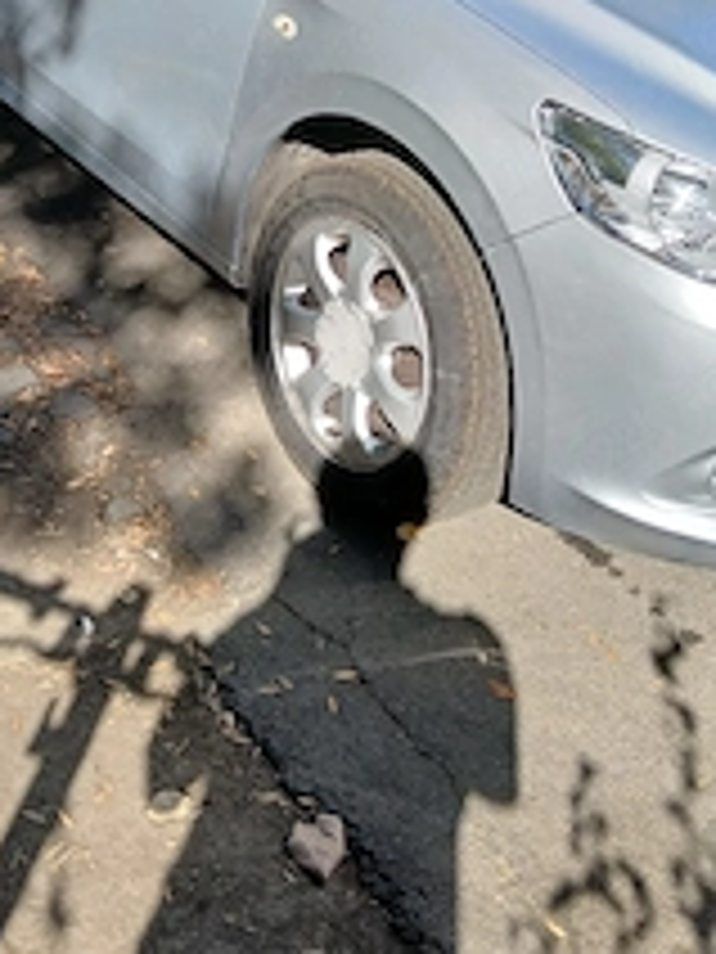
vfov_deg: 37.4
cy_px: 176
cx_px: 329
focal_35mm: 49
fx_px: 1351
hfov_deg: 29.7
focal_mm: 3.98
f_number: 1.8
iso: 20
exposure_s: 1/323
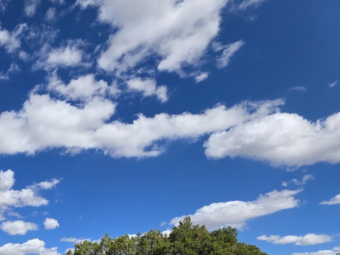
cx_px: -47
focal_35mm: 32
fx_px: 314
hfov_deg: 42.4
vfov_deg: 35.9
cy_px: 295
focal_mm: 2.2
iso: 40
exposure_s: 1/2851
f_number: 1.9
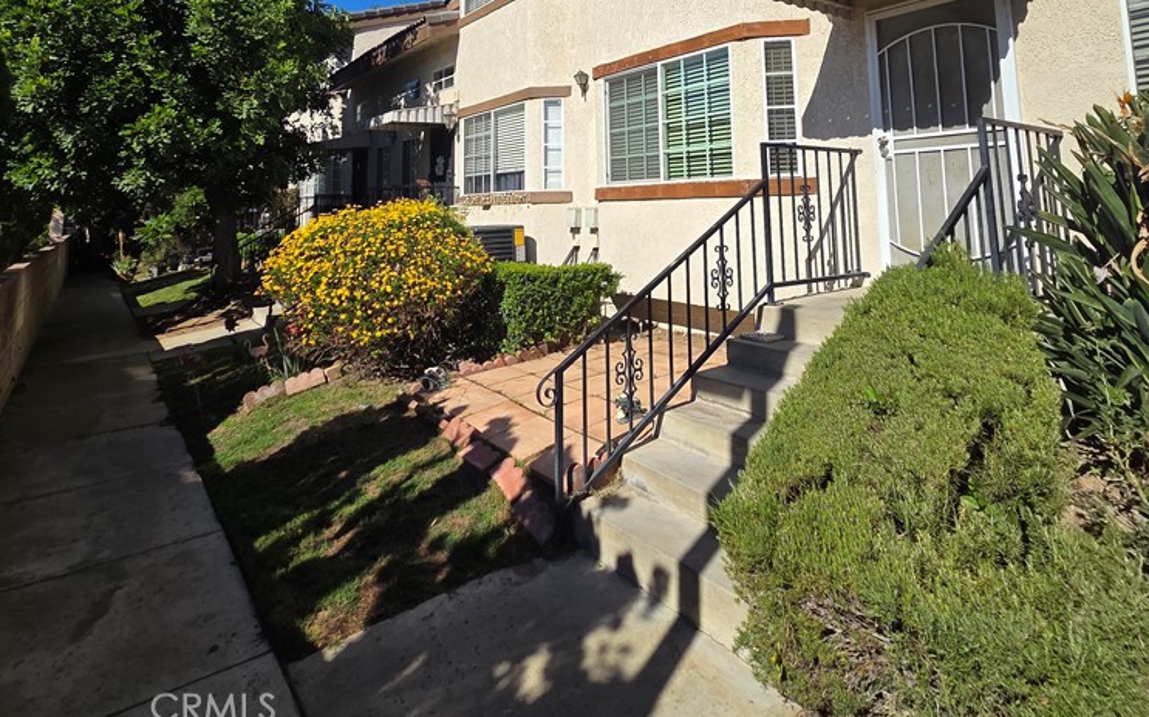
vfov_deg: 57.2
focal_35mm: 19
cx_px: 588
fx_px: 595
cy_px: 136
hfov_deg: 88.0
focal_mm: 2.2
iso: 50
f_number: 2.2
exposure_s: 1/2859
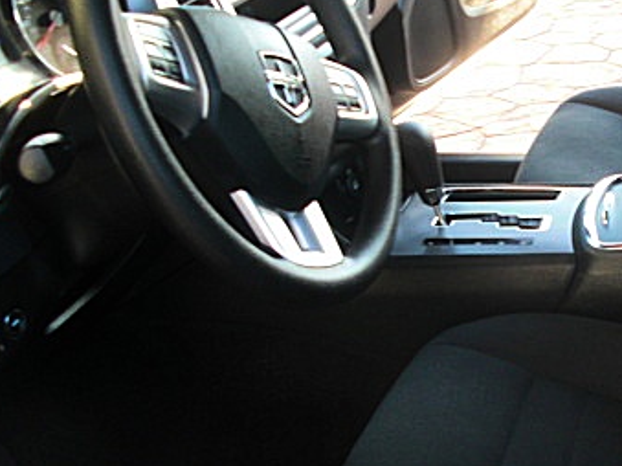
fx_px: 1221
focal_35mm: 68
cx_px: 545
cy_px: 314
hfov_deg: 27.7
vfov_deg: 21.5
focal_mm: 6.3
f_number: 2.8
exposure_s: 1/60
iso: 100
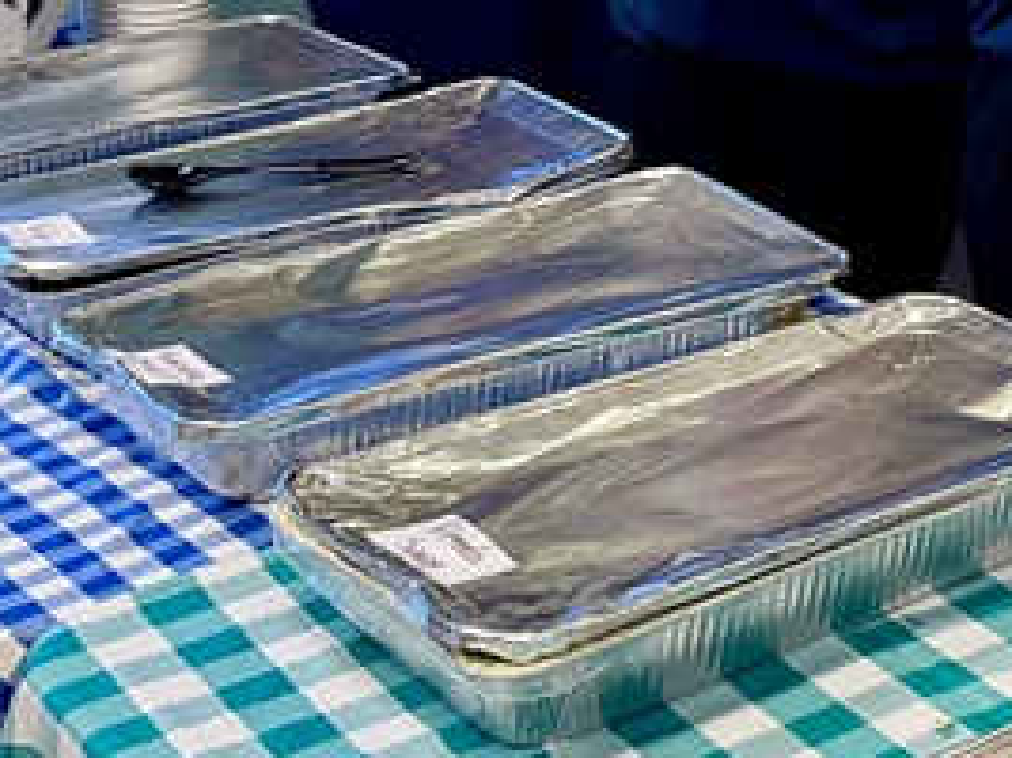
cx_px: 1649
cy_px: -337
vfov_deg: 15.3
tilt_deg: -8.0
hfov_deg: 18.5
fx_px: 2630
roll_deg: +0.2
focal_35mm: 90
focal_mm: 6.76
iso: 125
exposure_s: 1/60
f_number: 1.78
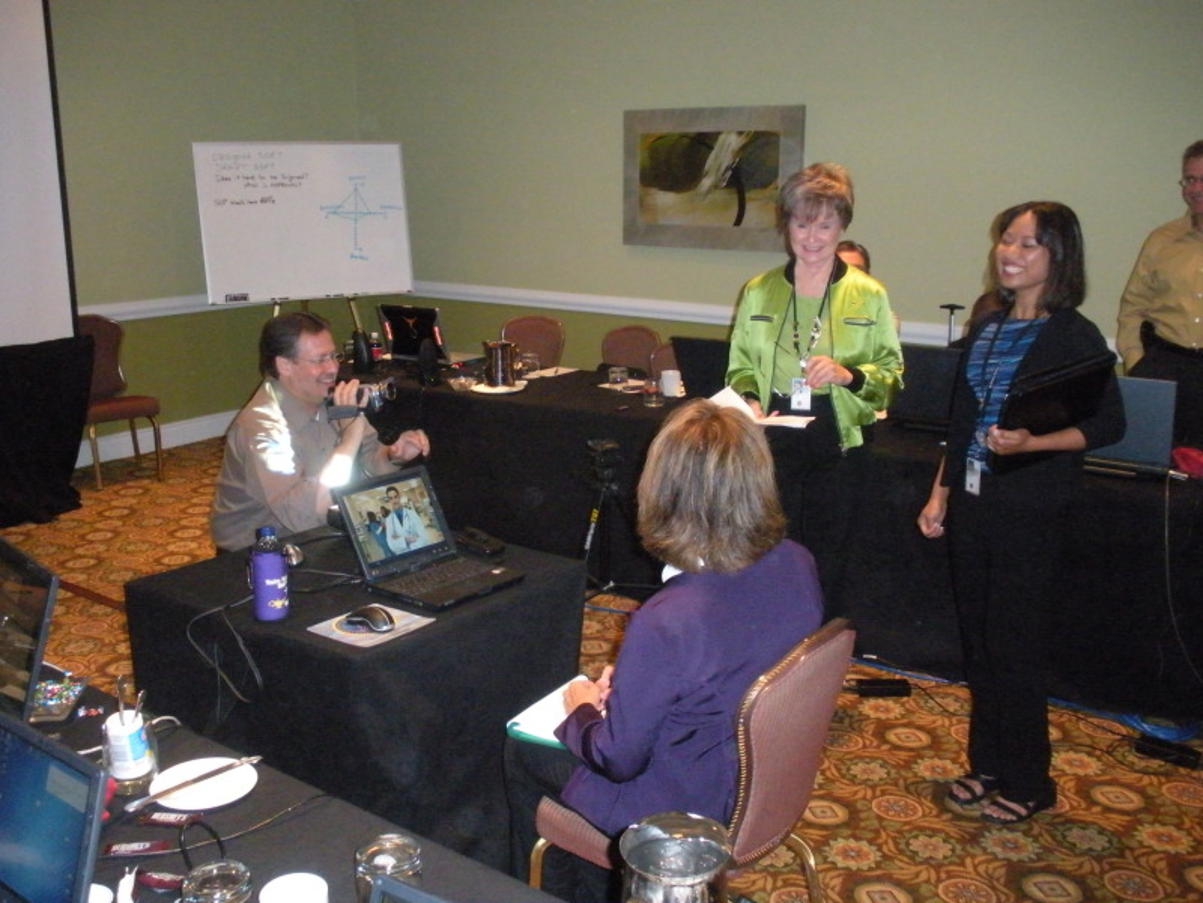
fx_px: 1251
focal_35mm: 36
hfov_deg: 51.4
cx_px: 602
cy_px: 452
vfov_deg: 39.7
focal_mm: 6.3
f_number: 3.5
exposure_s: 1/60
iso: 800
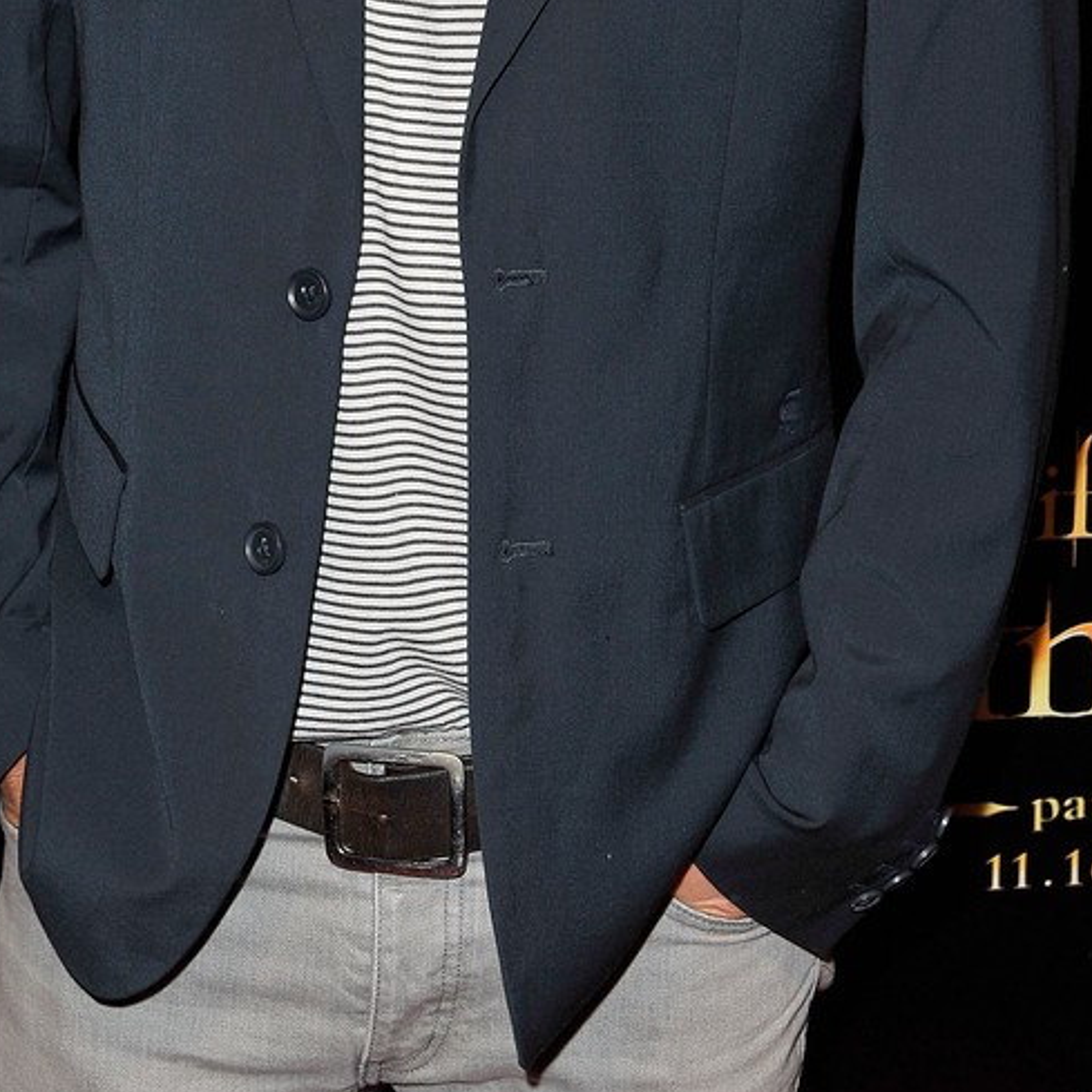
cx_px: 486
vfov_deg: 14.3
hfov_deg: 14.6
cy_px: -83
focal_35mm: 119
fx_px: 4247
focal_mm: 56
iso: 500
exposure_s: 1/200
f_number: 7.1
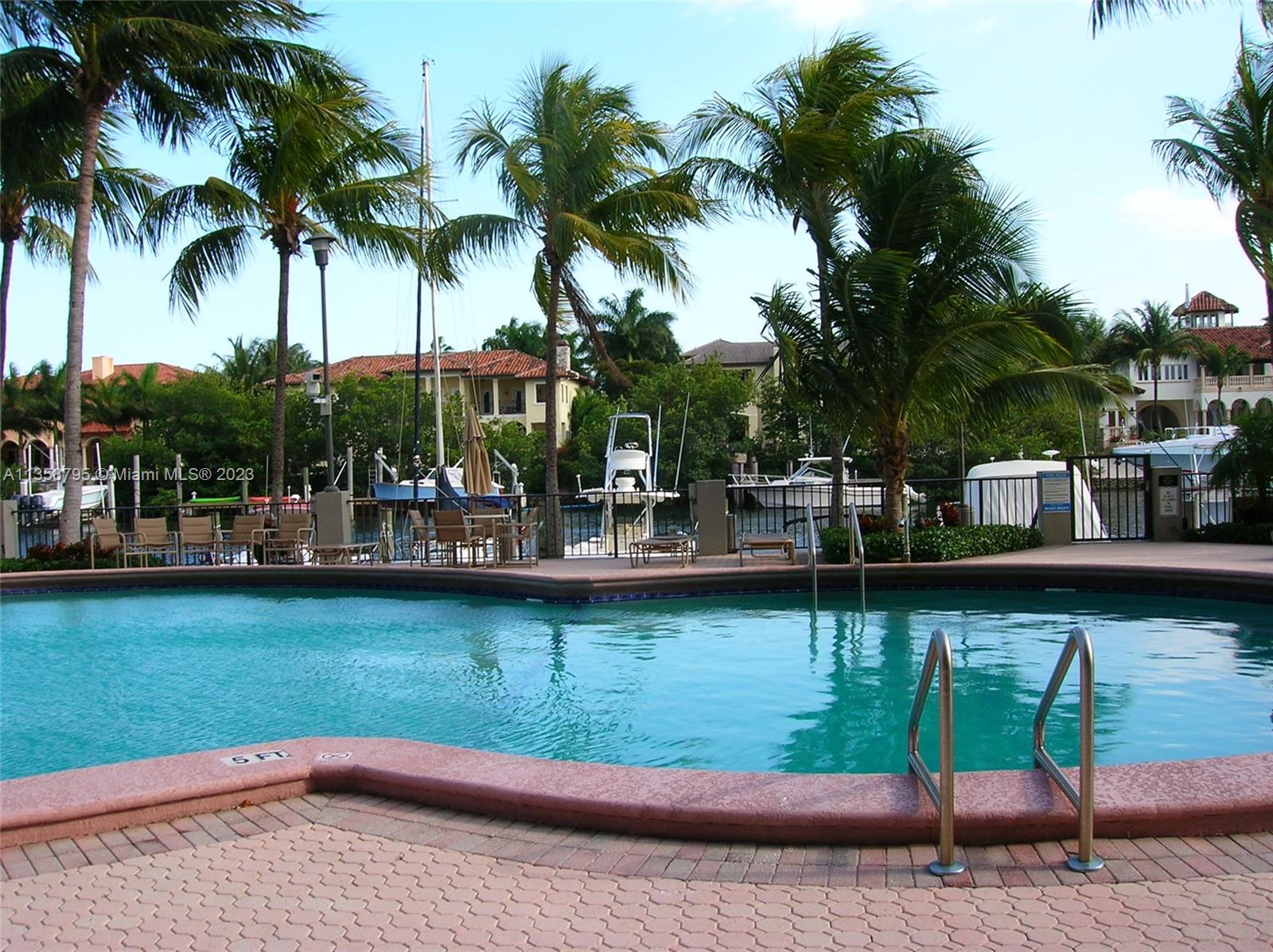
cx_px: 636
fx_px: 1249
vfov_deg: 41.7
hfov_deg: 54.0
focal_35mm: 34
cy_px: 476
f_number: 4.9
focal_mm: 5.7
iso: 50
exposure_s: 1/143
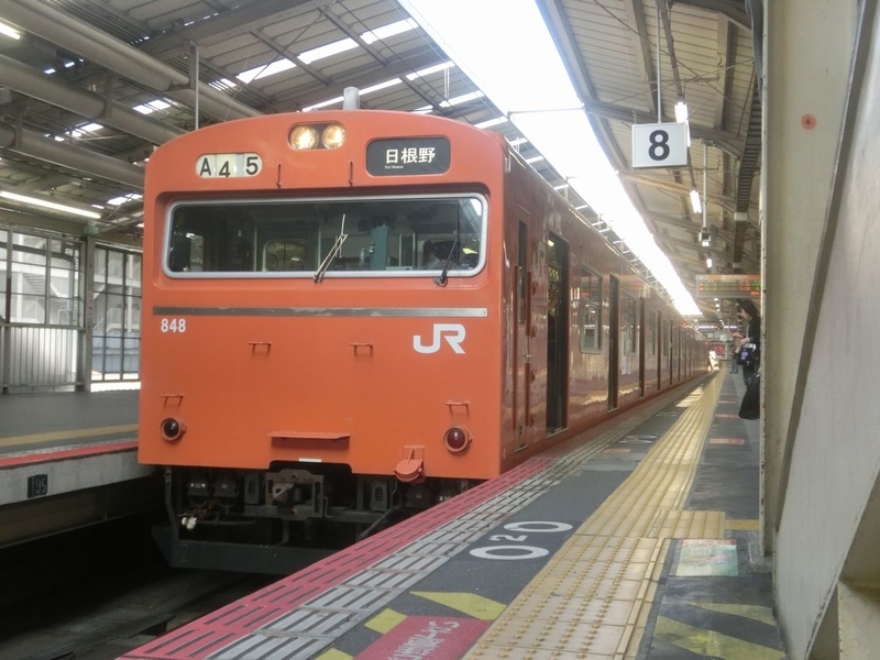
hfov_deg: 46.8
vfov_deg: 36.0
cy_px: 330
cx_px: 440
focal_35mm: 40
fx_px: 1017
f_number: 4
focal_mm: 7.15
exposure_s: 1/125
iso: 200
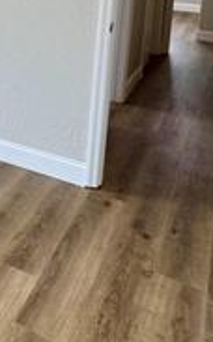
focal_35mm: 52
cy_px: -9
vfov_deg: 34.9
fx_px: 484
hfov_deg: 18.1
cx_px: -198
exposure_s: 1/120
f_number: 2.2
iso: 80
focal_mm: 2.22
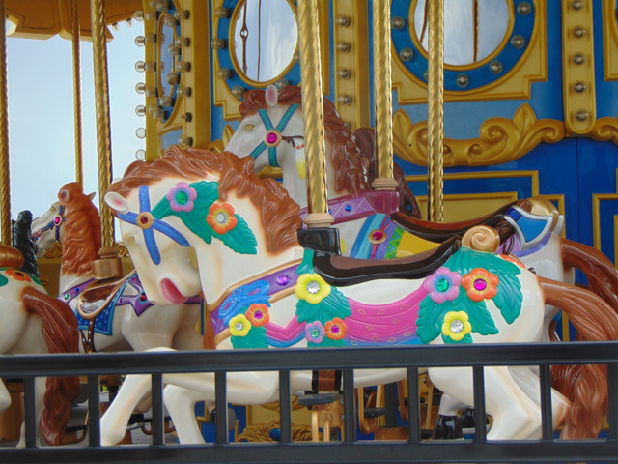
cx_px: 309
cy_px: 232
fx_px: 1928
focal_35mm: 108
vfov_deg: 13.7
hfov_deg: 18.2
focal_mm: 19.4
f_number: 3.9
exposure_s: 1/200
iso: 80
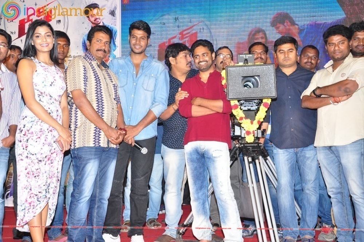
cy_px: 121
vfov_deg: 31.8
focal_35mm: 42
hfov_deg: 46.5
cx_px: 182
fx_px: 424
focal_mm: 28
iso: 640
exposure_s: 1/125
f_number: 6.3
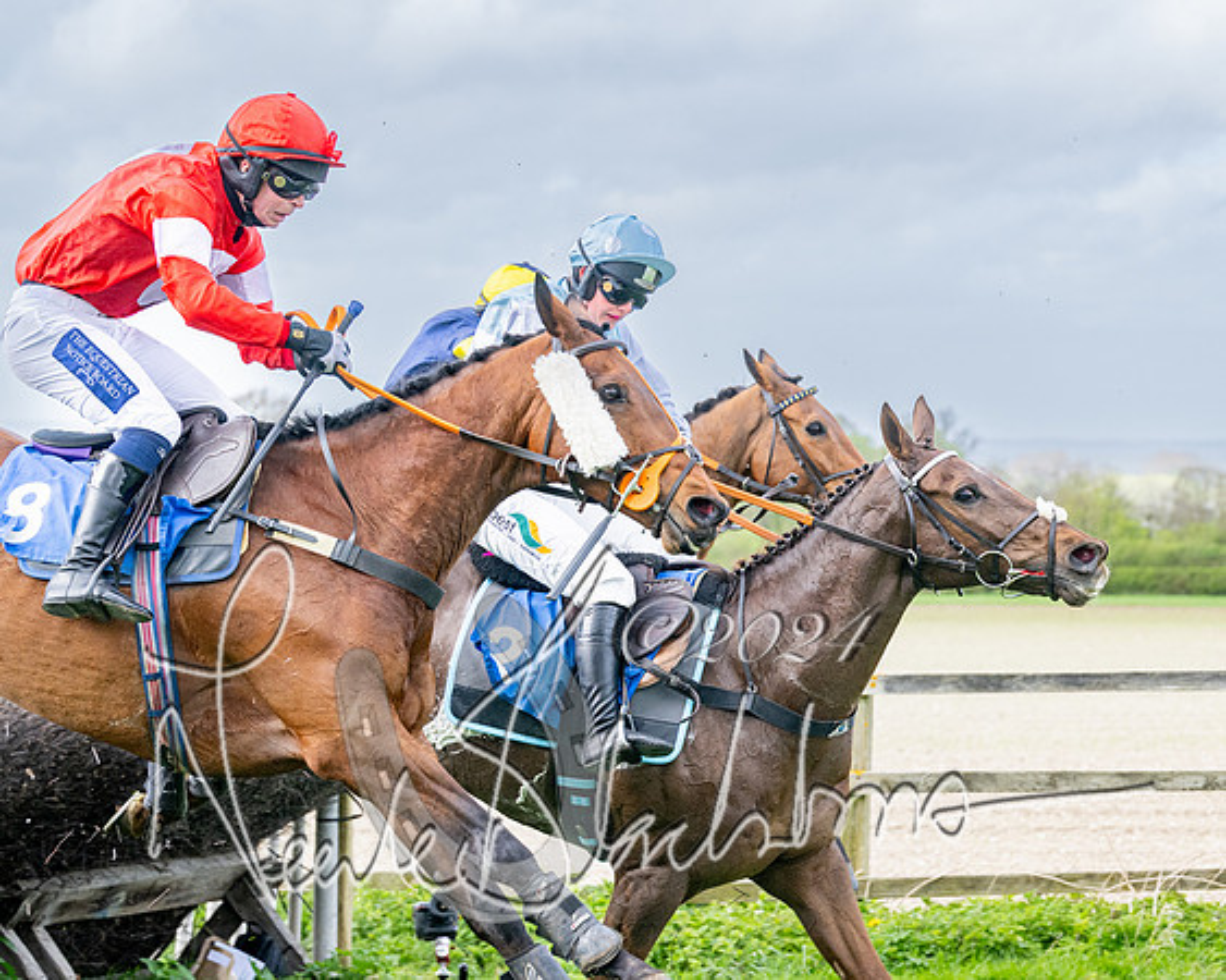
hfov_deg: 16.3
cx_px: 696
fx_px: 4291
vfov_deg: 13.0
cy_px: 490
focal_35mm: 118
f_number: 4
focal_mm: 70
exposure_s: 1/1600
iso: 400
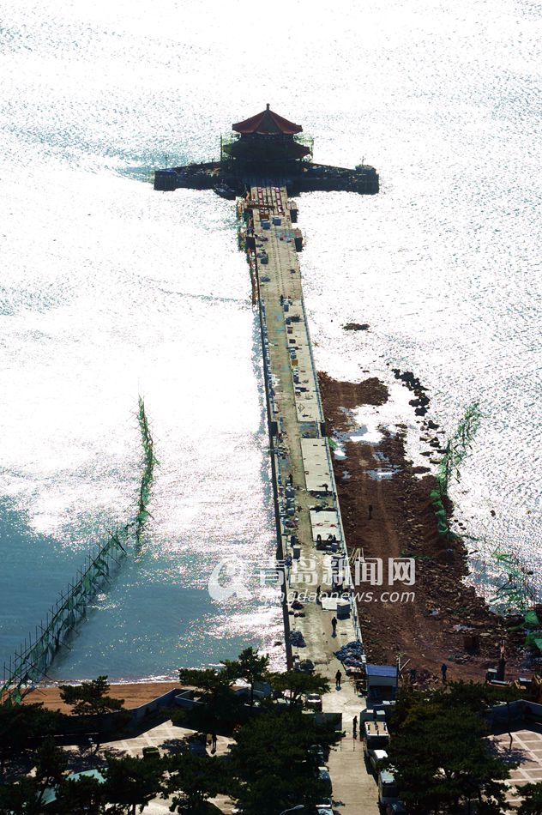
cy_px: 408
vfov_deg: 16.4
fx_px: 2827
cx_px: 271
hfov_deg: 11.0
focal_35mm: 125
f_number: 11
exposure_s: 1/500
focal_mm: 125
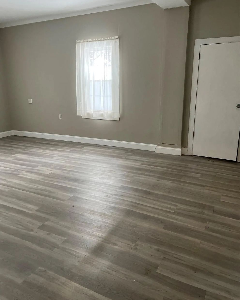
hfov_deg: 51.5
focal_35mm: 28
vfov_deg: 62.2
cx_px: 116
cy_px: 144
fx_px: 249
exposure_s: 1/60
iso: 400
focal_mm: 5.1
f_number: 1.6
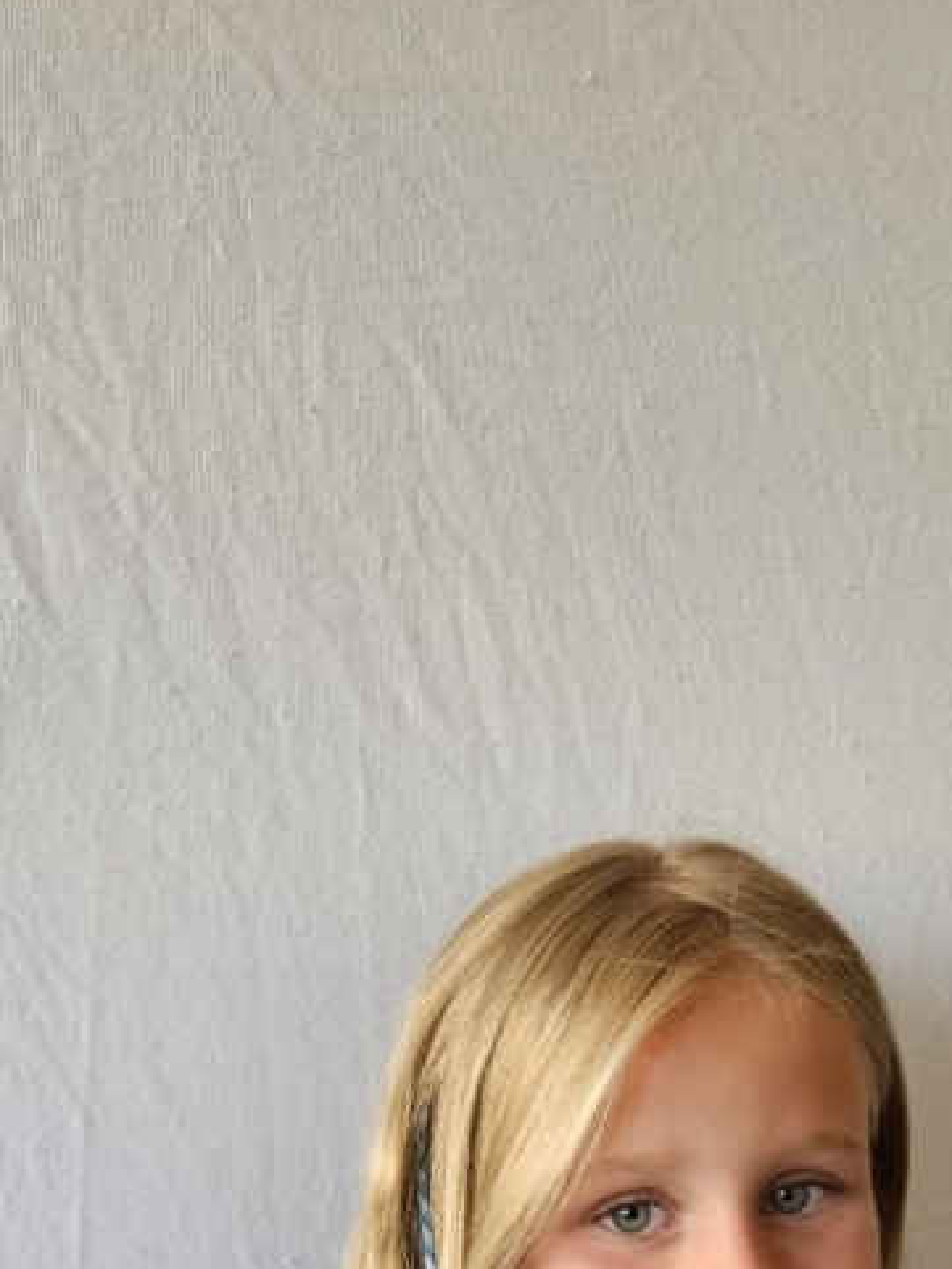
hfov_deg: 28.6
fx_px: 1869
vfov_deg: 33.5
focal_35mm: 51
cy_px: 1331
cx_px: 422
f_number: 1.8
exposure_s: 1/180
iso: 160
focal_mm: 5.4
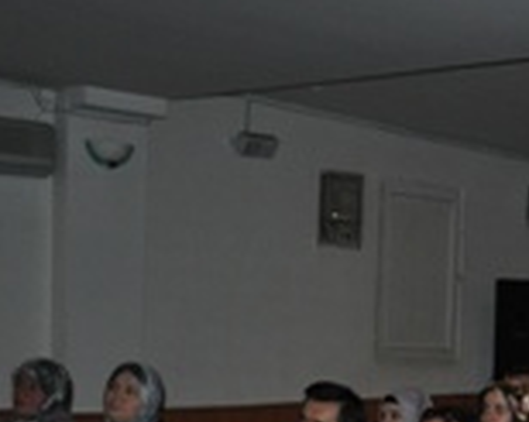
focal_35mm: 90
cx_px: 680
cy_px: 439
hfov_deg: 19.7
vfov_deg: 16.6
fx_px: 1408
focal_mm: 22
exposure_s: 1/60
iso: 800
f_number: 4
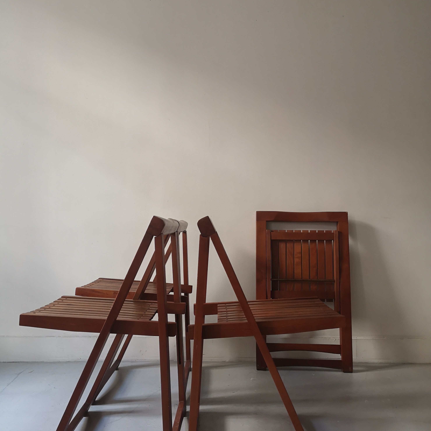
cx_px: 214
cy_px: 232
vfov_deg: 51.1
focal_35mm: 32
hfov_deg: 51.1
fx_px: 451
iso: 160
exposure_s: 1/40
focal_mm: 3.95
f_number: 1.8
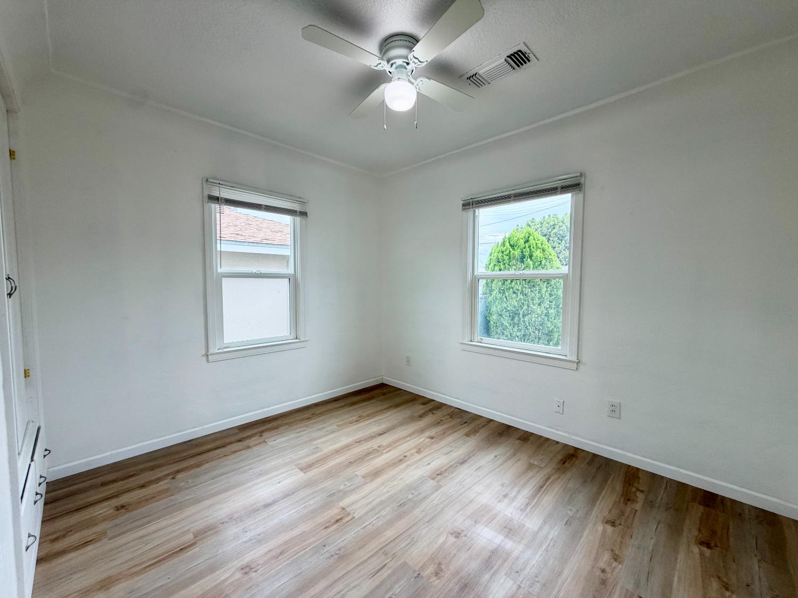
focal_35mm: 14
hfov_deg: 102.1
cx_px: 399
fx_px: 323
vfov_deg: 85.7
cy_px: 299
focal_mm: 2.22
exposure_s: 1/120
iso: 125
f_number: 2.2
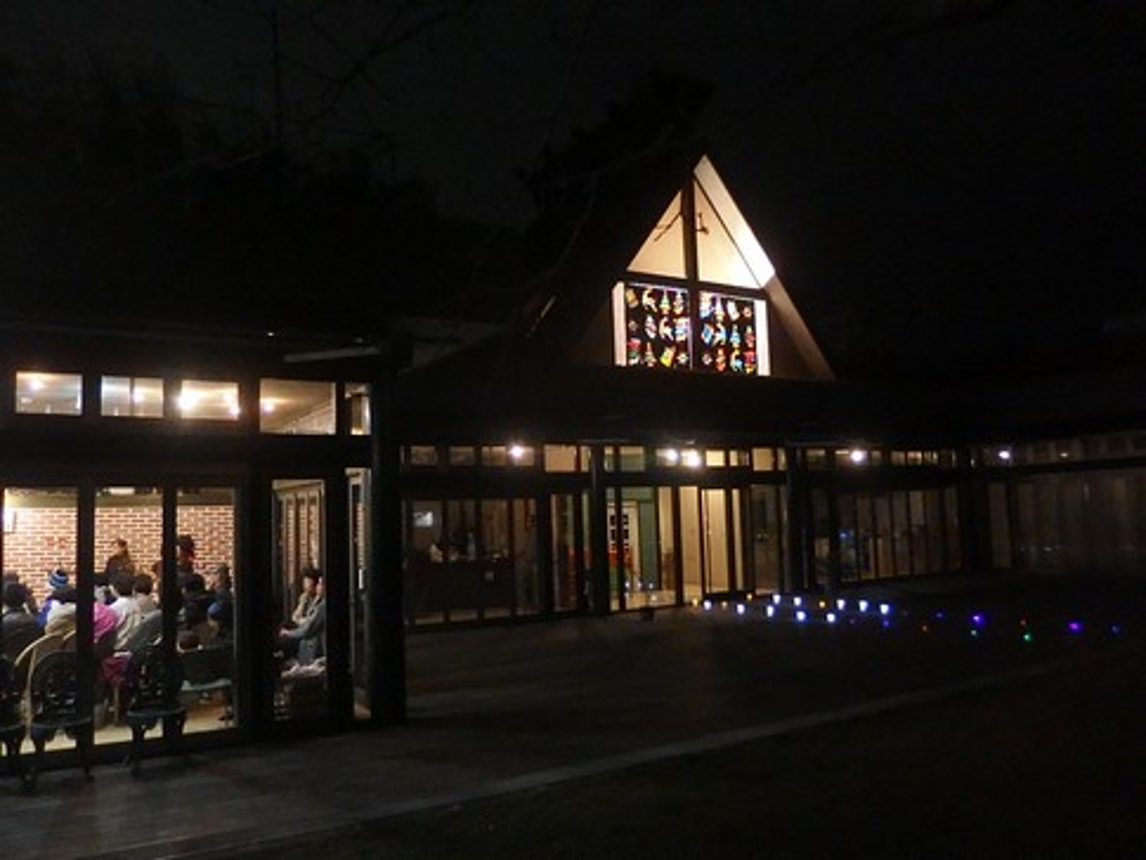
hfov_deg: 67.3
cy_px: 430
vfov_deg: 53.1
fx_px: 861
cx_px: 573
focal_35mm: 26
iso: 2000
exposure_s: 1/60
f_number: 1.8
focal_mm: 4.7
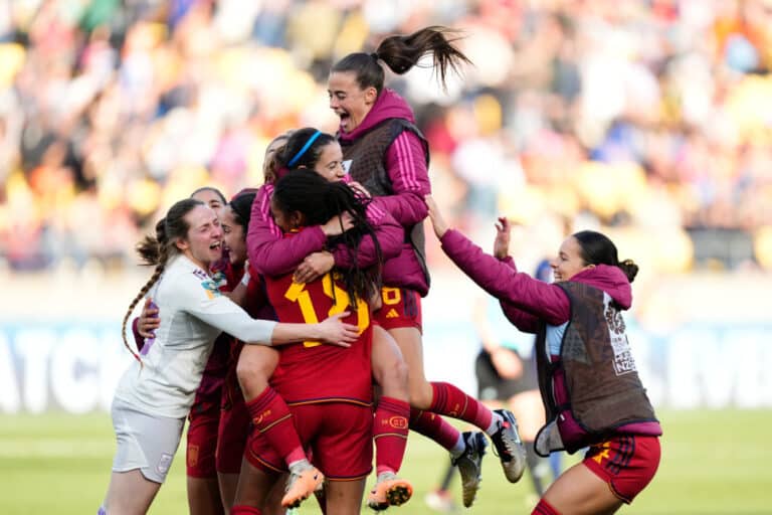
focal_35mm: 400
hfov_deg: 5.2
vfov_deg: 3.4
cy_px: 258
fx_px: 8577
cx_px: 386
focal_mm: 400
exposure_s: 1/2500
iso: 1000
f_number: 2.8
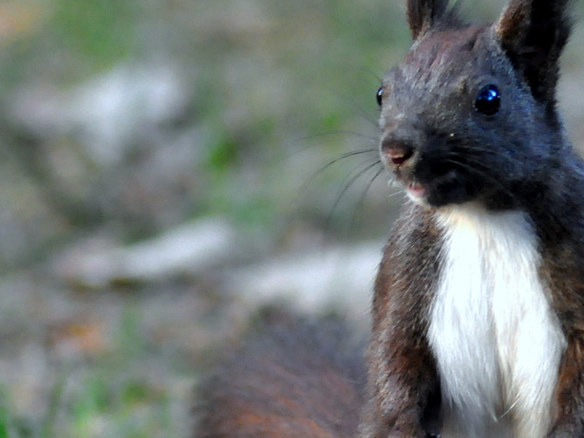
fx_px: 13511
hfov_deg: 2.5
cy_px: 390
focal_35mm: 801
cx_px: 583
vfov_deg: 1.9
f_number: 4.8
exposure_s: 1/200
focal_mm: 180
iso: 1600
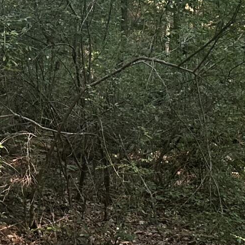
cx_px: -299
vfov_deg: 13.4
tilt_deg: +2.5
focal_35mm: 129
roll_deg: -1.0
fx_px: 1033
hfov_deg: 11.6
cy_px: 16
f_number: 1.78
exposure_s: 1/121
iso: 100
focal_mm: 6.86
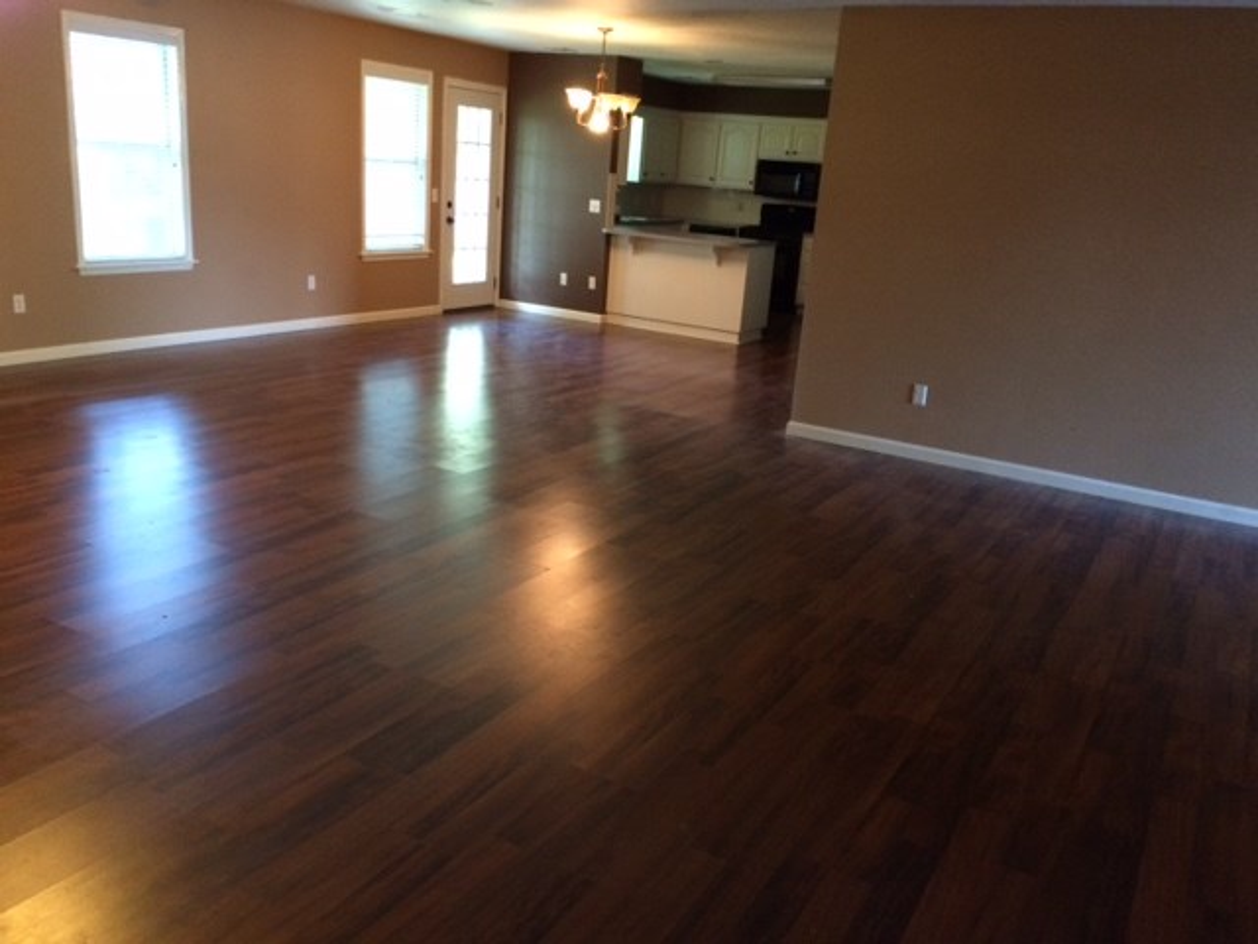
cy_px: 472
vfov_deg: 48.2
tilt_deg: -16.7
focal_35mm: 29
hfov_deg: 61.7
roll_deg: -4.5
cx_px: 629
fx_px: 1054
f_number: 2.2
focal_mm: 4.15
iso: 320
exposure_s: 1/24
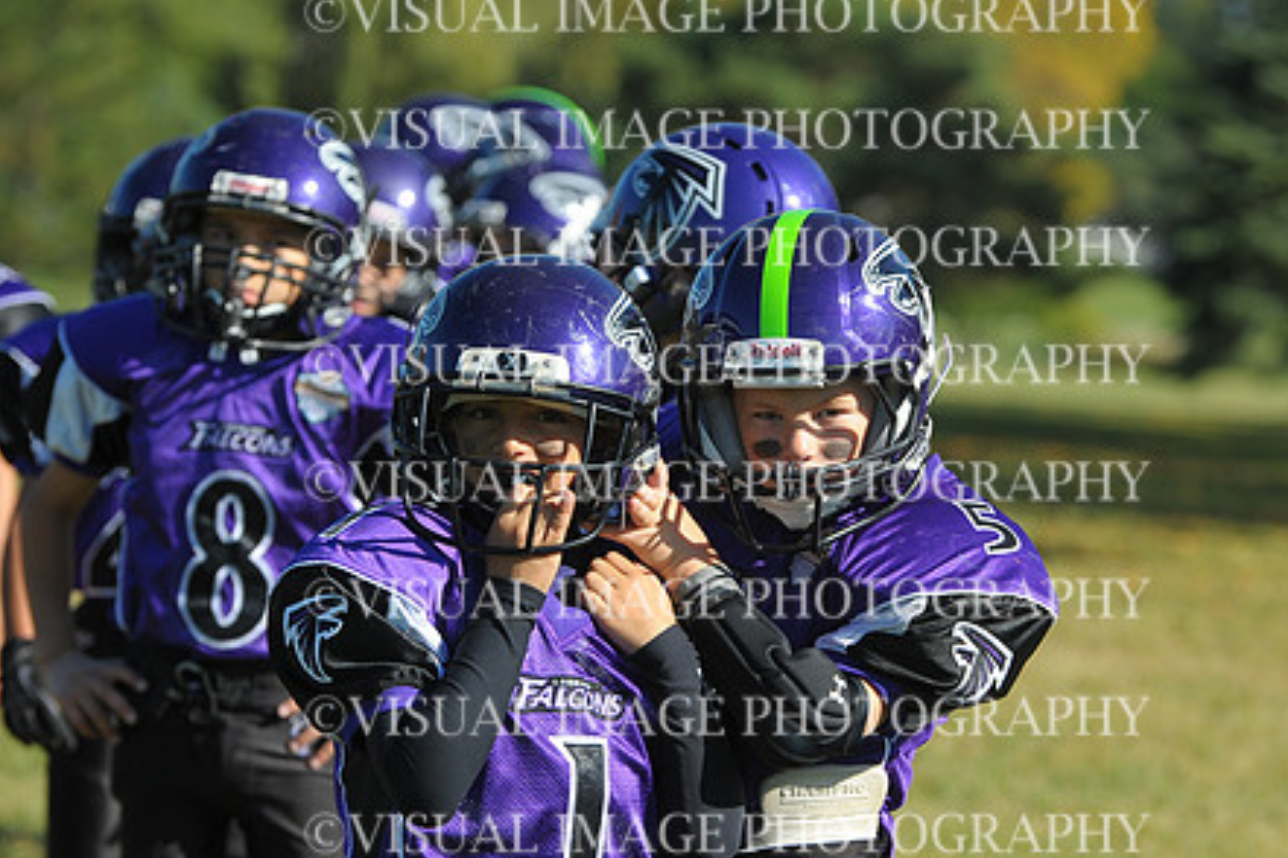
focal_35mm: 263
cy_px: 540
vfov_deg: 5.2
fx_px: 9409
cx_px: 727
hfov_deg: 7.8
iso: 400
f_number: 6.3
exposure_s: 1/1000
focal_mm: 200
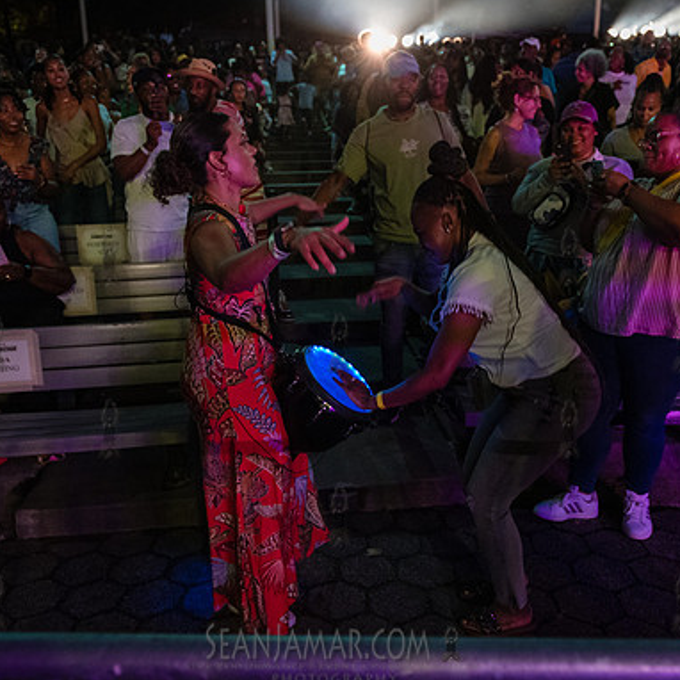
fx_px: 689
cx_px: 338
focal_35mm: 31
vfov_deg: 52.5
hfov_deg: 52.5
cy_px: 341
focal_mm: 24
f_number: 3.2
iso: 5000
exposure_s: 1/100
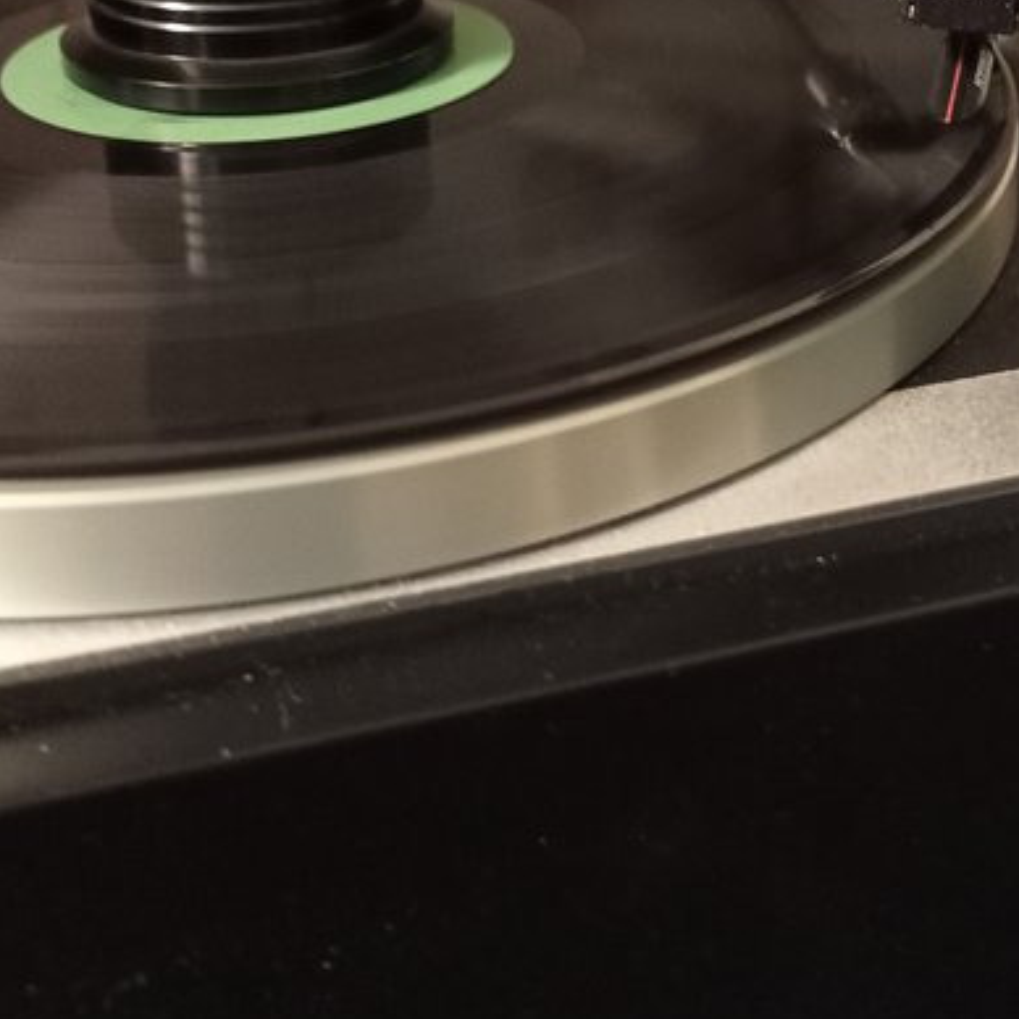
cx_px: 699
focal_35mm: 51
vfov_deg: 31.4
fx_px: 1699
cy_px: 47
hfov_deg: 33.0
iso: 1721
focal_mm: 4.7
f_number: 1.79
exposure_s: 1/14.3
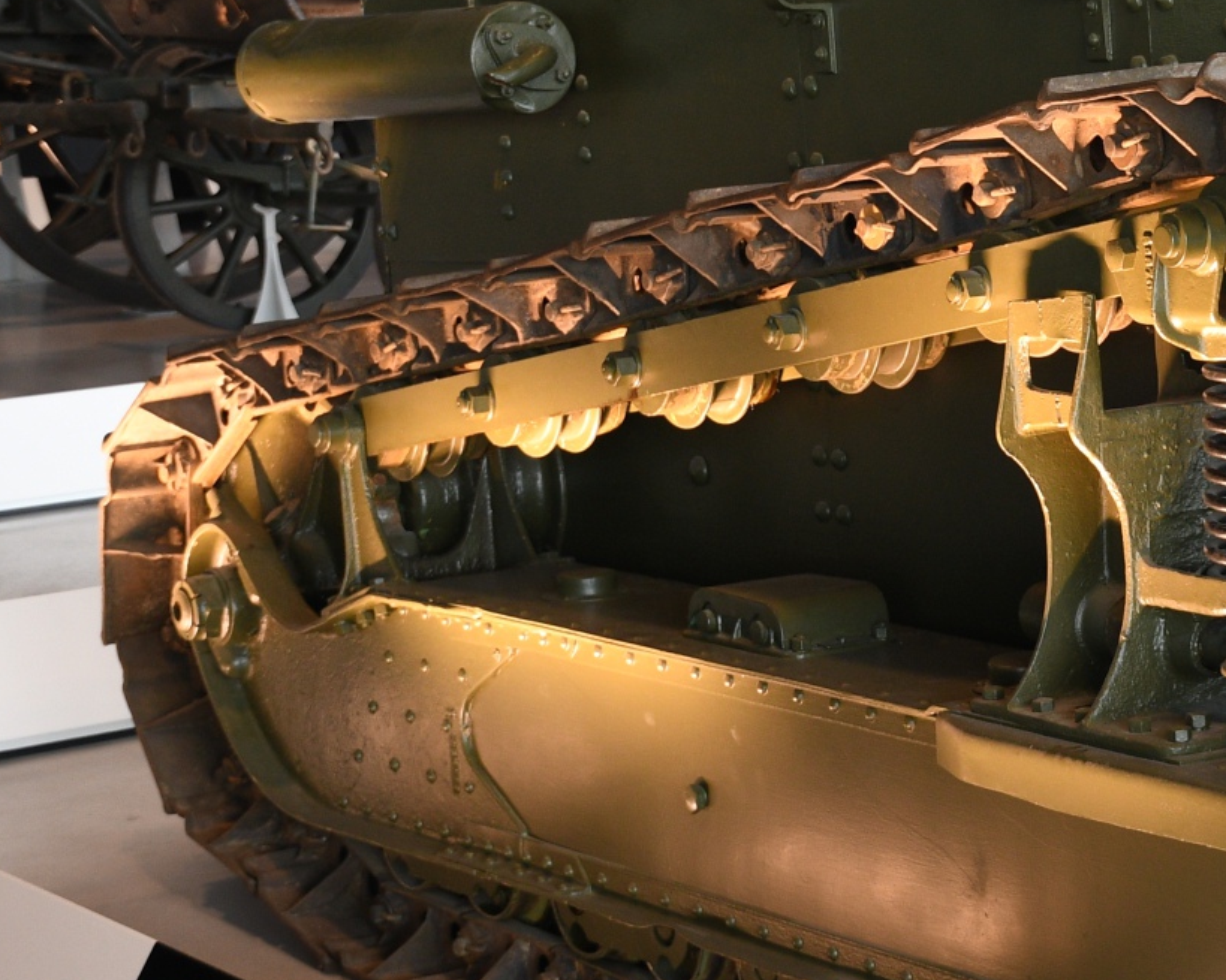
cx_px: 1516
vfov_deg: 14.0
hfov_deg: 16.6
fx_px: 3991
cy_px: 283
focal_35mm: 110
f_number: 3.5
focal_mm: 27
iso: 400
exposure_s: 1/50
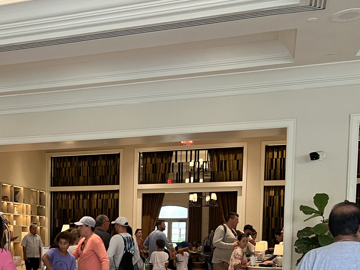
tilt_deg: -3.6
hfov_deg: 35.2
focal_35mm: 52
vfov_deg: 26.7
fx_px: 541
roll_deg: -0.6
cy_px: 261
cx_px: 52
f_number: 1.5
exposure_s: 1/60
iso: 160
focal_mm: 5.7
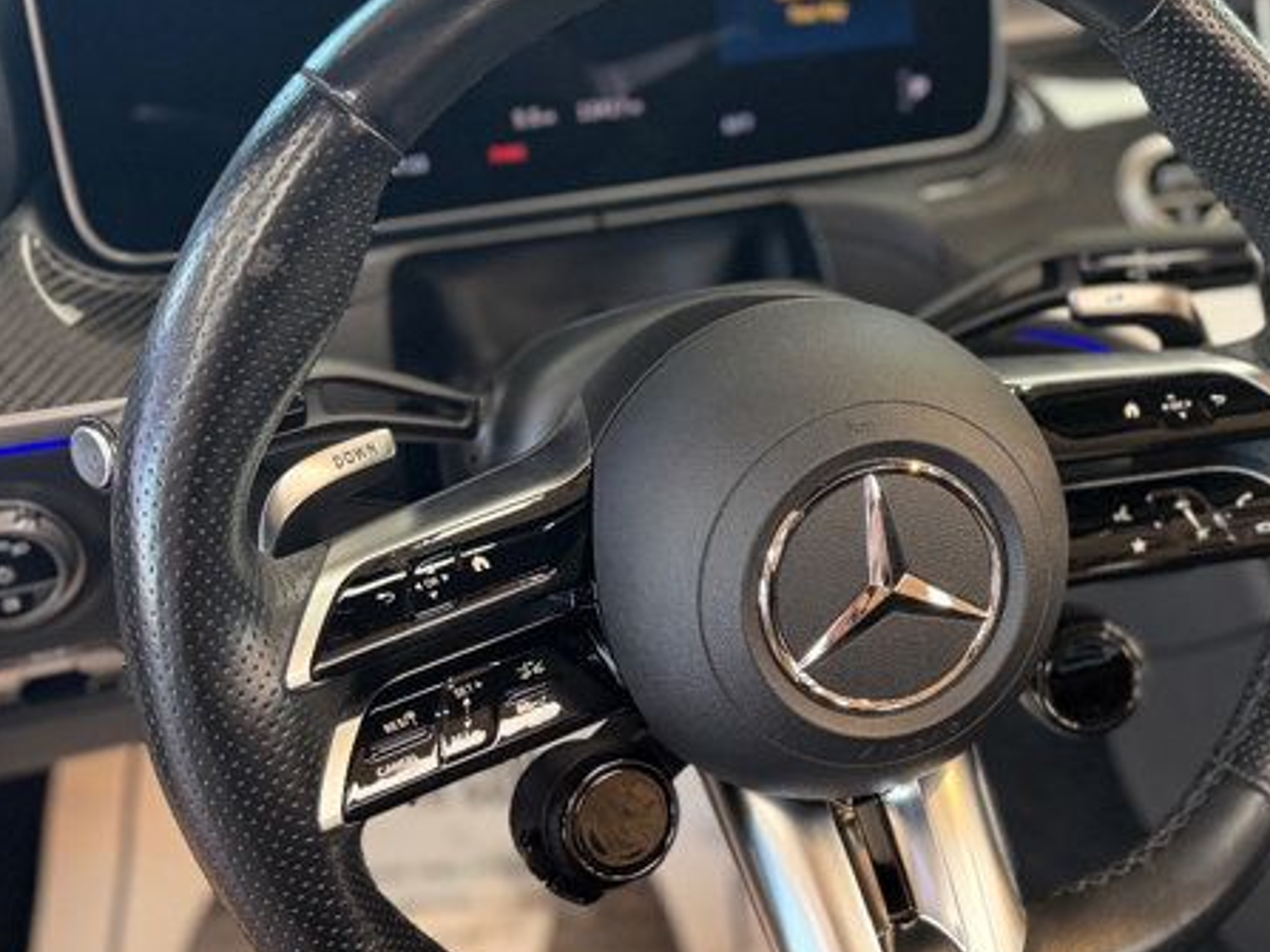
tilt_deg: -32.1
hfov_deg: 33.6
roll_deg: -4.0
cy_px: 443
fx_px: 2017
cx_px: 1077
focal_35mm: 55
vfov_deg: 26.5
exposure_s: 1/60
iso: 250
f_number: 1.78
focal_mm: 6.76
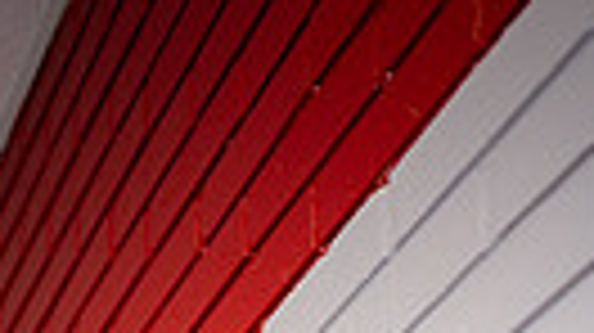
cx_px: -38
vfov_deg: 10.2
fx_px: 1353
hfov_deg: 23.4
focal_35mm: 86
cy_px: 1008
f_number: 1.4
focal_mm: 24
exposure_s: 1/200
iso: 40
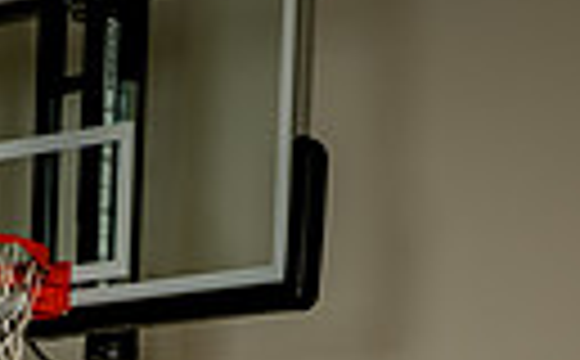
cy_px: 940
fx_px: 3265
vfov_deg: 6.0
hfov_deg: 10.1
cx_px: 40
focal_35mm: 207
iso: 100
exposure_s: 1/125
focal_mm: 58
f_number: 8
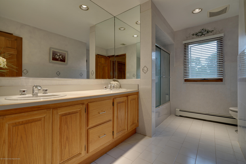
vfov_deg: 70.4
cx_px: 123
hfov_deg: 93.3
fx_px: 116
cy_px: 82
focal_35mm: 17
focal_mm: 17
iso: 100
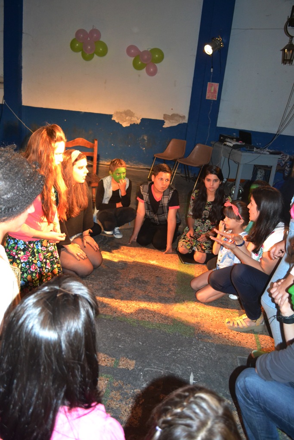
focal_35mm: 30
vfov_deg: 61.9
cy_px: 220
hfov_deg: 43.6
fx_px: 367
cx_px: 147
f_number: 3.8
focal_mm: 20
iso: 2500
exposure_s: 1/60
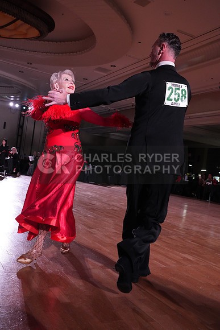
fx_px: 293
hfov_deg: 41.1
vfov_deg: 58.7
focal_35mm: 32
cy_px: 165
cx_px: 110
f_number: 5.6
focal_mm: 32
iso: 5000
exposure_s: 1/320
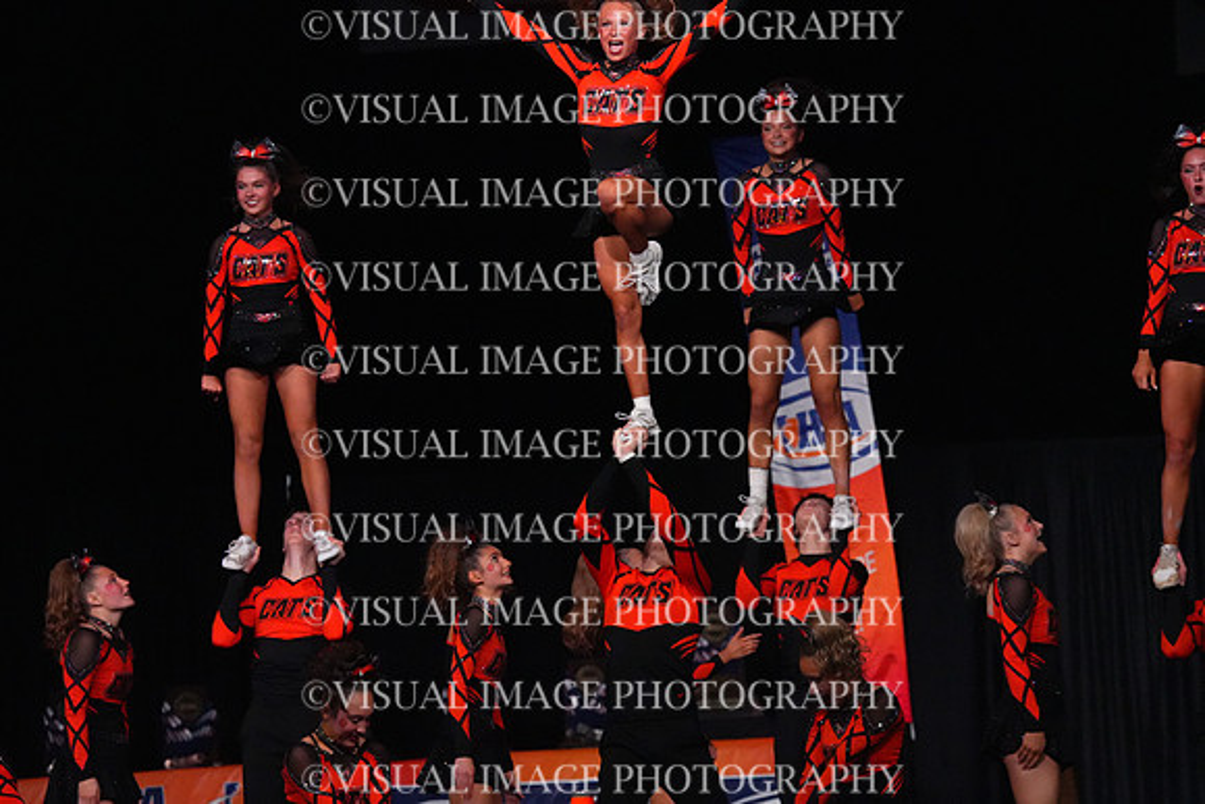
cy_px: 402
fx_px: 6361
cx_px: 602
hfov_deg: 10.8
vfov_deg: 7.2
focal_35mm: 190
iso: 16000
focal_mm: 190
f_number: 5.6
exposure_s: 1/1250
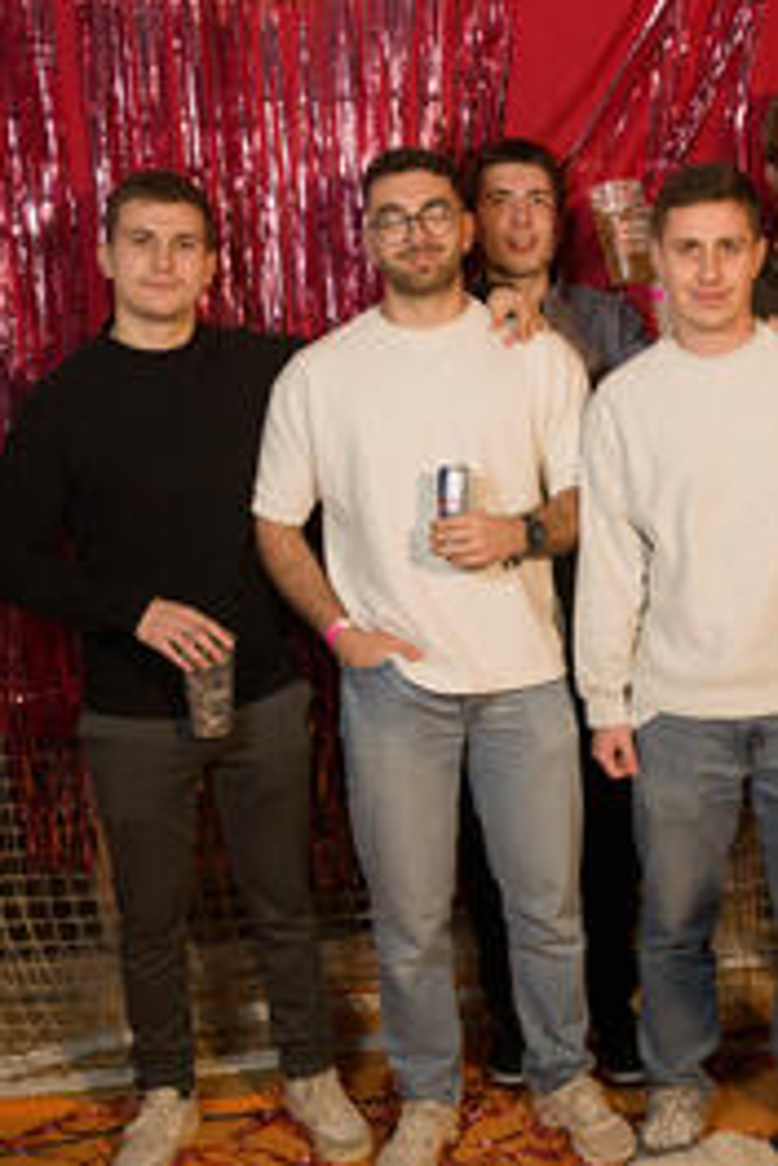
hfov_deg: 27.5
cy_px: 583
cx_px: 592
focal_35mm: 48
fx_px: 1568
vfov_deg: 40.8
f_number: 4.5
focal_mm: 31.9
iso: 4000
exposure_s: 1/160
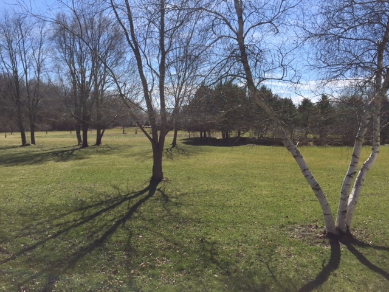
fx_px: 326
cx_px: 194
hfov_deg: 61.7
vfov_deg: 48.2
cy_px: 146
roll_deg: -0.5
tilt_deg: -4.6
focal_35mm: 29
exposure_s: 1/2326
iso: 32
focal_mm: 4.15
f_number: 2.2
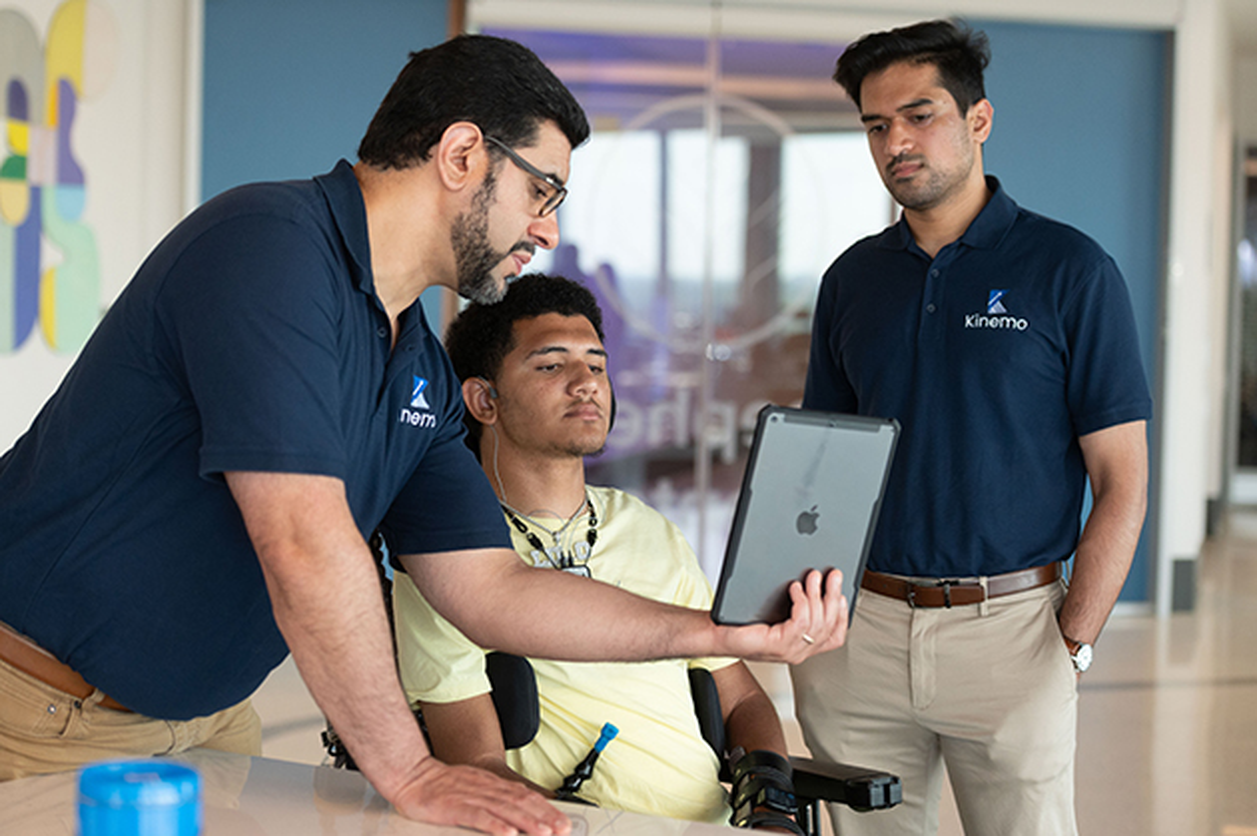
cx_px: 628
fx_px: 2442
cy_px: 418
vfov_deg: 19.4
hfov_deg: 28.9
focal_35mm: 70
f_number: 2.8
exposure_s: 1/800
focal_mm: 70
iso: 2000
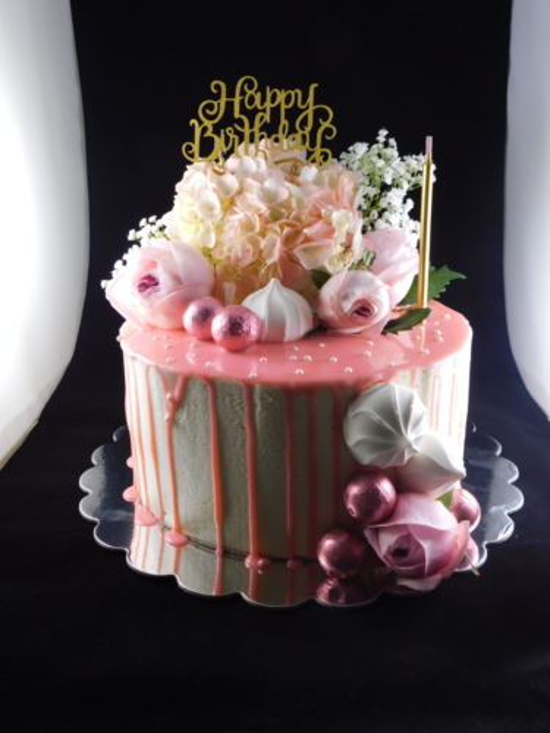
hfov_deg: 46.8
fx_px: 636
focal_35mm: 30
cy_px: 366
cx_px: 275
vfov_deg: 60.0
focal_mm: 5.3
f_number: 3.2
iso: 125
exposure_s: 1/40
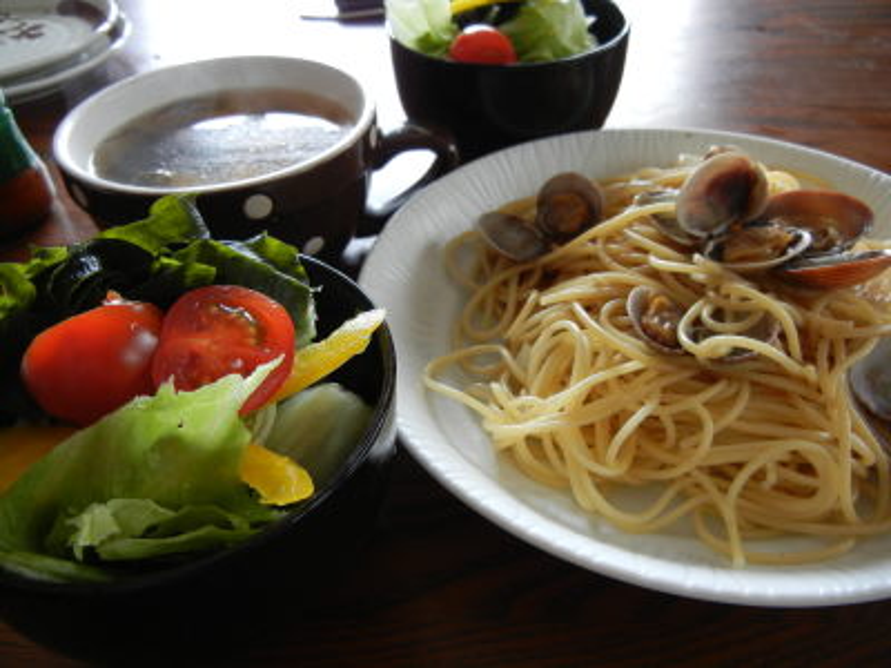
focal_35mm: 30
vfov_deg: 46.8
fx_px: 772
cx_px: 446
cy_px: 334
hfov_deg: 60.0
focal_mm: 5.4
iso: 160
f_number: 3.5
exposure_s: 1/30
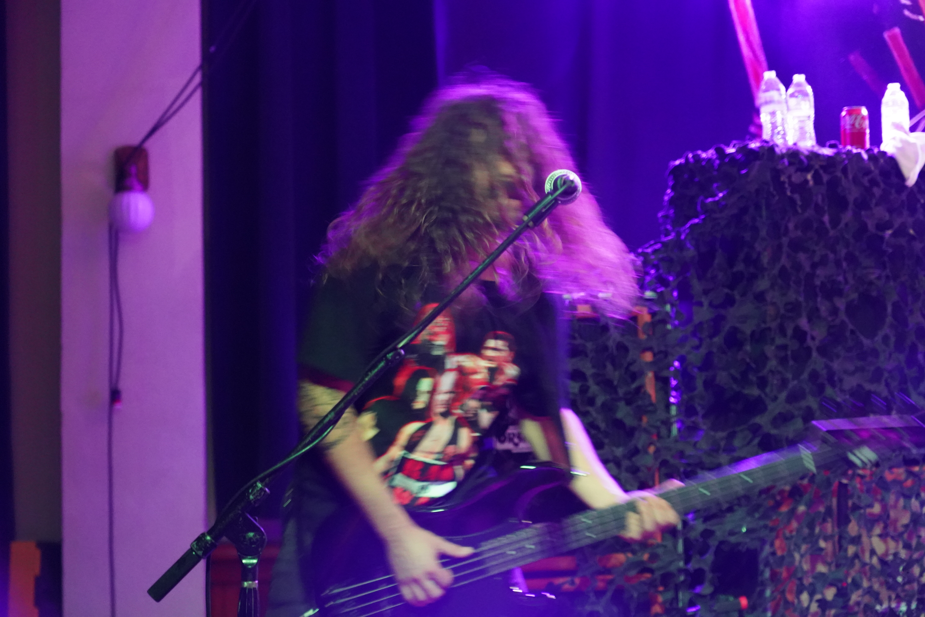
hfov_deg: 29.7
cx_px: 462
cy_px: 308
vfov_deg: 20.0
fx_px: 1747
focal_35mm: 68
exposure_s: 1/25
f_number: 4
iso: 12800
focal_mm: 68
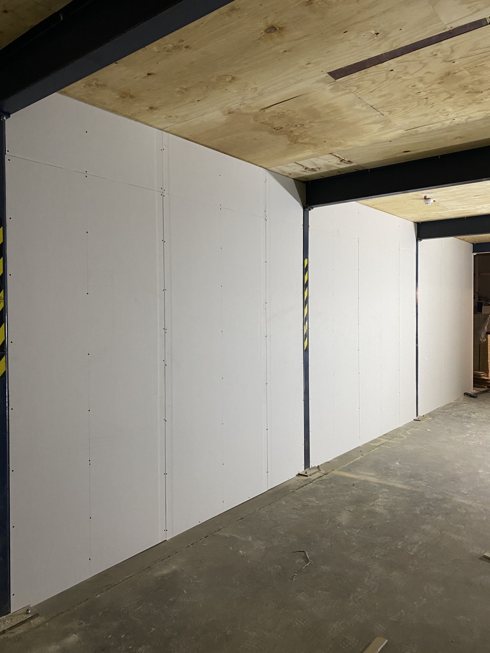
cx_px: 245
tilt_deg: -1.1
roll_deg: +0.6
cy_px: 326
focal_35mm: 26
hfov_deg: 53.1
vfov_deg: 67.3
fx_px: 491
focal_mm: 4.25
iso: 200
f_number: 1.8
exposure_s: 1/50
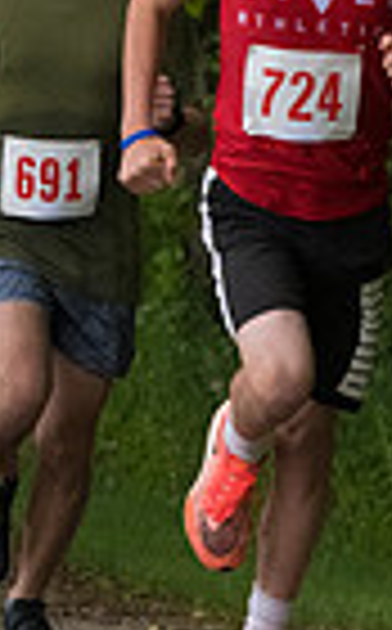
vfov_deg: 2.1
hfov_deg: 1.3
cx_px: -241
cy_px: 315
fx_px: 16889
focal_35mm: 984
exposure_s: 1/1600
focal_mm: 200
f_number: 7.1
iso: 4000
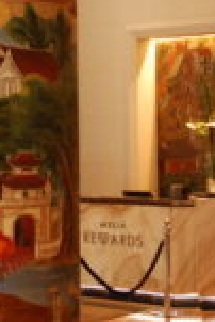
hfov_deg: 12.4
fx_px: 974
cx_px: -12
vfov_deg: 18.4
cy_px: 23
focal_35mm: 109
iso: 1250
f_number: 3.8
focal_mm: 22
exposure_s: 1/20
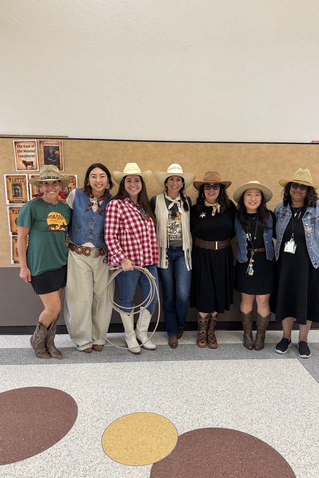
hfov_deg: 49.5
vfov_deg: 69.4
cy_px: 243
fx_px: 346
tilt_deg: -11.5
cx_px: 176
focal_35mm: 26
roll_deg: -0.8
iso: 125
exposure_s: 1/60
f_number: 1.78
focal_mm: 6.76
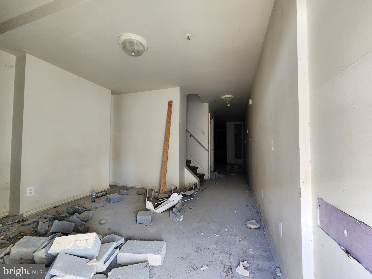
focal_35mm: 13
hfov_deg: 106.2
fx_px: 140
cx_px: 186
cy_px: 140
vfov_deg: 89.9
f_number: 2.2
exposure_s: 1/60
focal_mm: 2.2
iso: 125
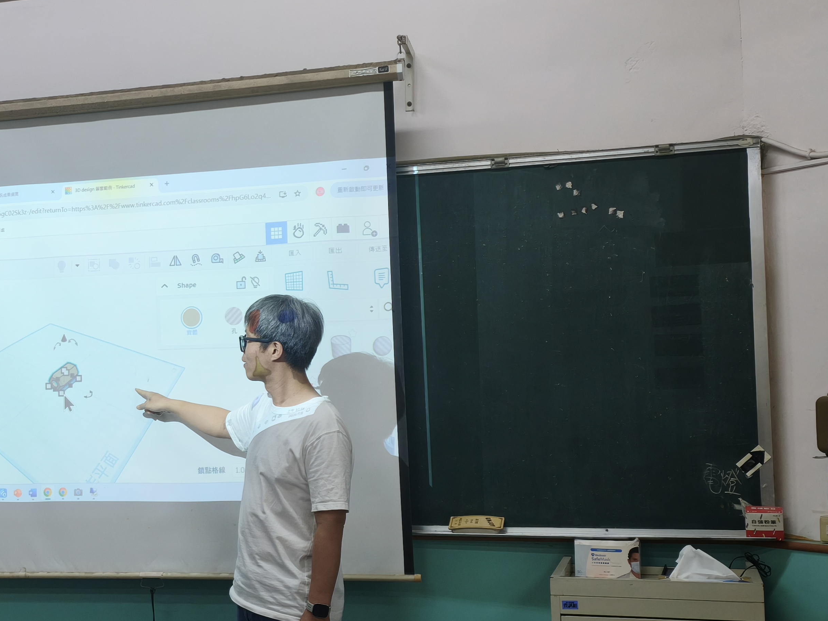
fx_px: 1459
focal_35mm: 61
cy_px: 340
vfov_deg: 24.0
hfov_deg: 30.7
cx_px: 141
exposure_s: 1/120
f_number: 1.62
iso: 125
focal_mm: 6.45
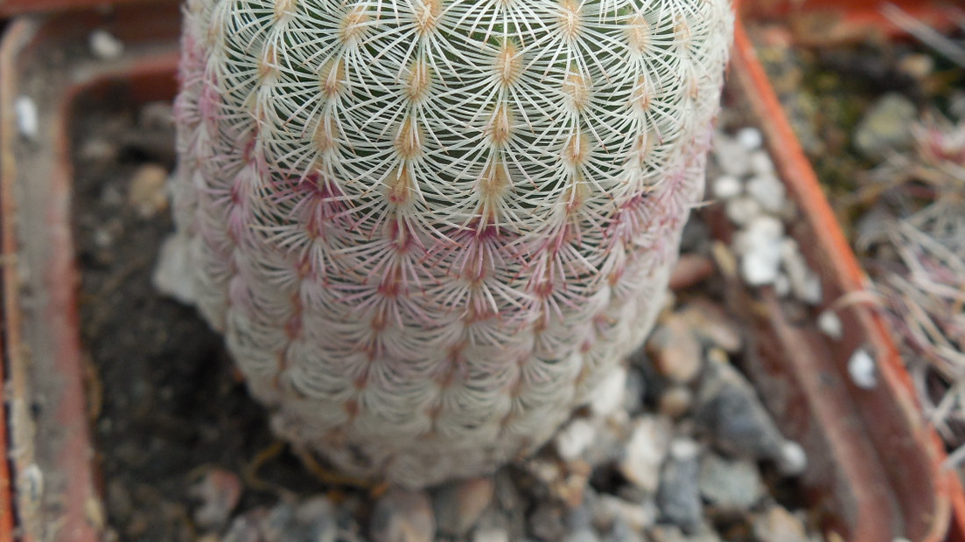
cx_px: 505
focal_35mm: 49
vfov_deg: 24.1
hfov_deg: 42.1
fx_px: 1254
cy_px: 122
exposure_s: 1/200
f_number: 3.6
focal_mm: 5.6
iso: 125
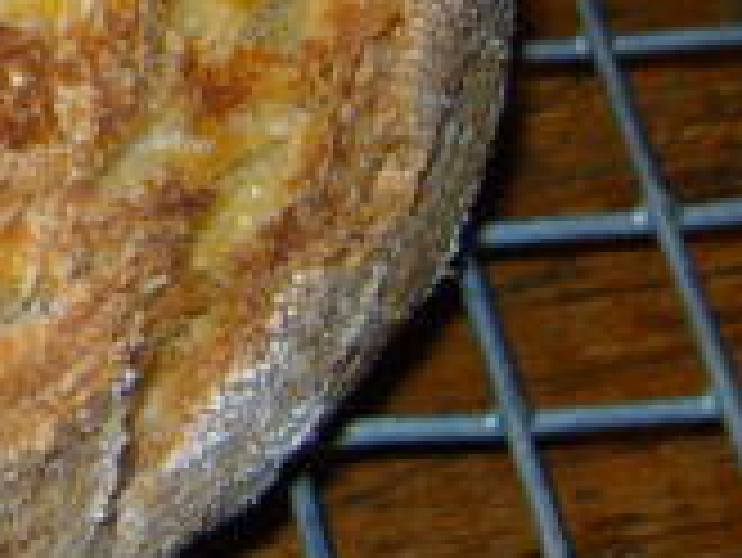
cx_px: -576
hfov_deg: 13.1
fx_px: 2917
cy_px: -36
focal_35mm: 136
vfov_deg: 10.8
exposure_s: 1/30
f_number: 2.8
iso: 100
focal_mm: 7.4
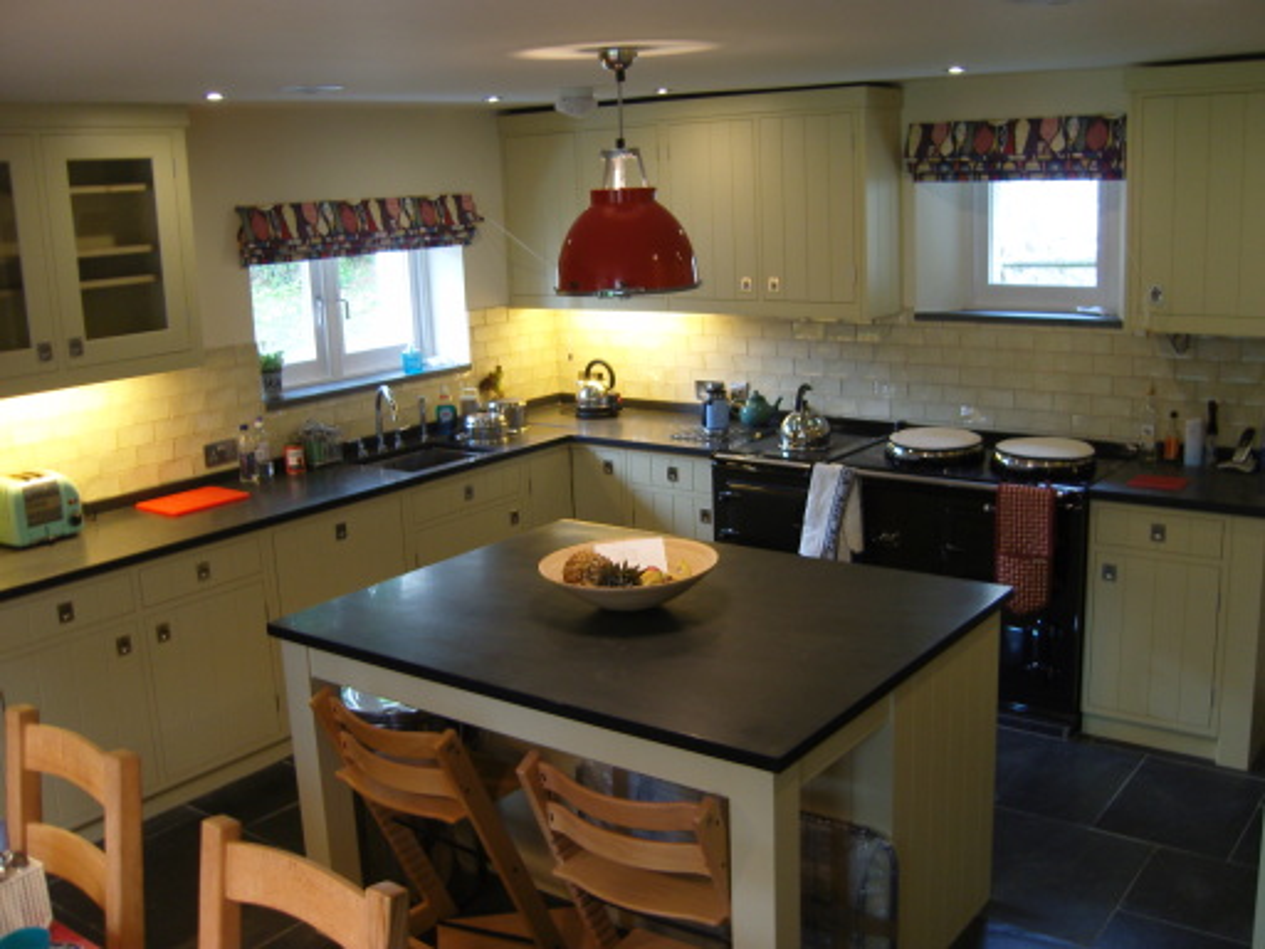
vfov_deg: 41.8
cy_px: 474
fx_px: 1242
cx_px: 632
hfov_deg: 54.0
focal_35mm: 34
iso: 160
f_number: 2.8
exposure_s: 1/30
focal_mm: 7.3
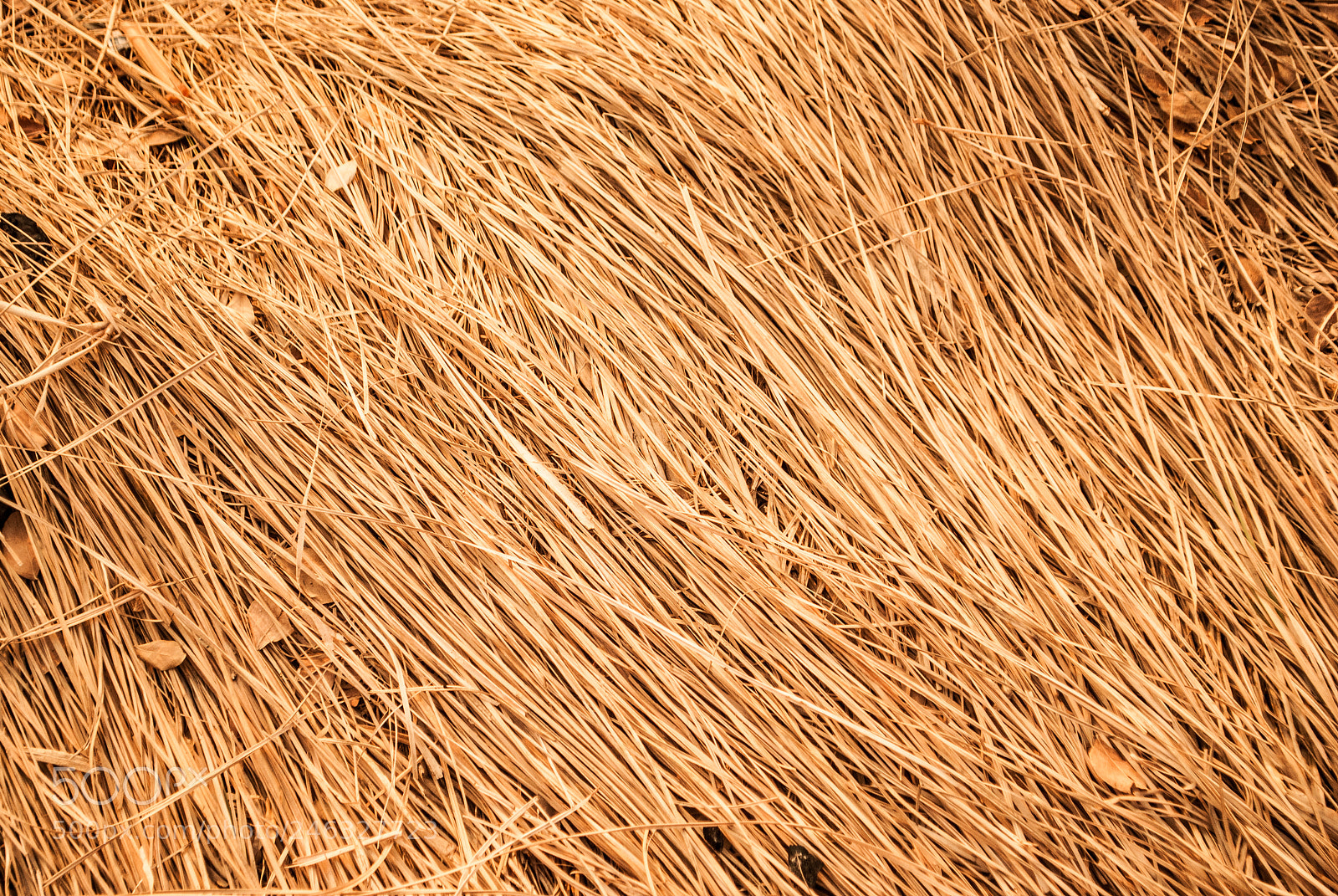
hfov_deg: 24.6
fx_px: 3070
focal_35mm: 82
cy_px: 448
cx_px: 669
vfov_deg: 16.6
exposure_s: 1/320
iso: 200
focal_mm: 55
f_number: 5.6
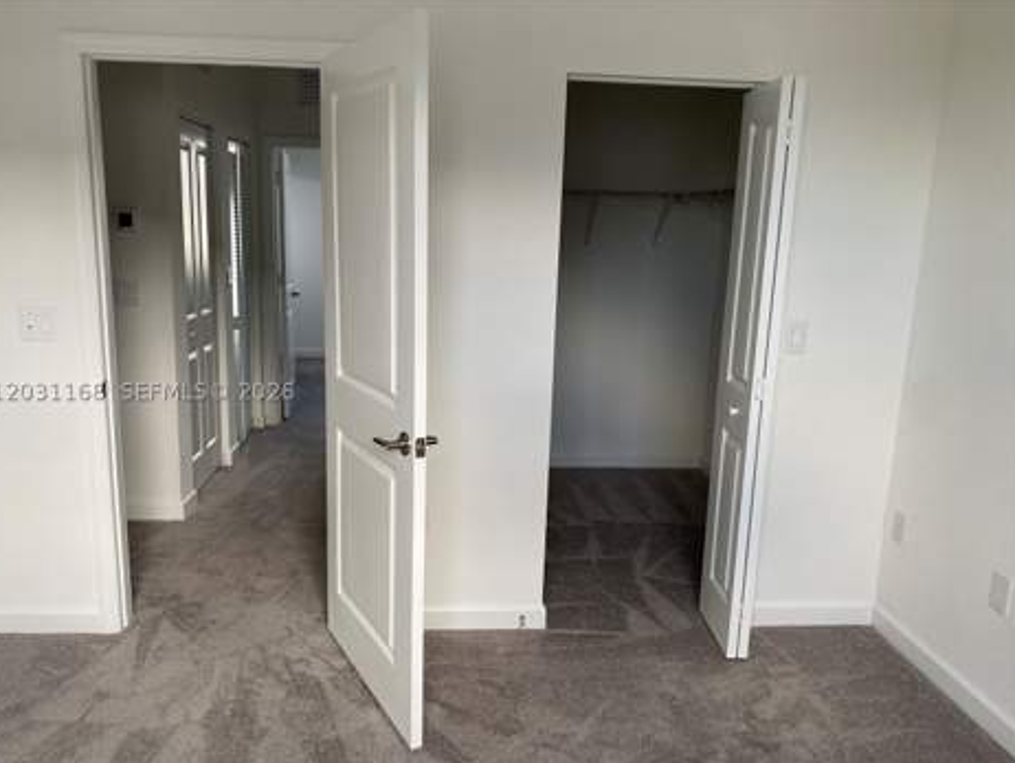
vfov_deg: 51.4
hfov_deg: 65.3
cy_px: 391
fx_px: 792
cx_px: 497
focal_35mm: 27
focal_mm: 4.25
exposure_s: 1/121
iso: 125
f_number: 1.8
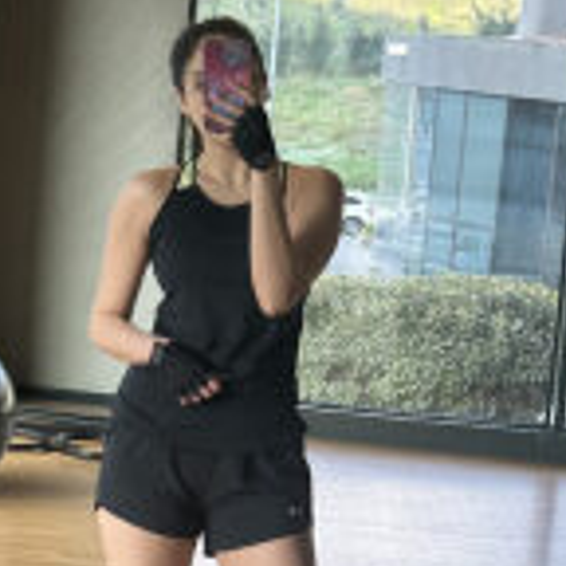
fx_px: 2183
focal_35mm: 118
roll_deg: -5.9
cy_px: 338
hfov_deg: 14.8
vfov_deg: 14.8
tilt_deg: -6.5
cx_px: 236
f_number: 1.78
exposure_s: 1/151
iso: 50
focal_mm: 6.86
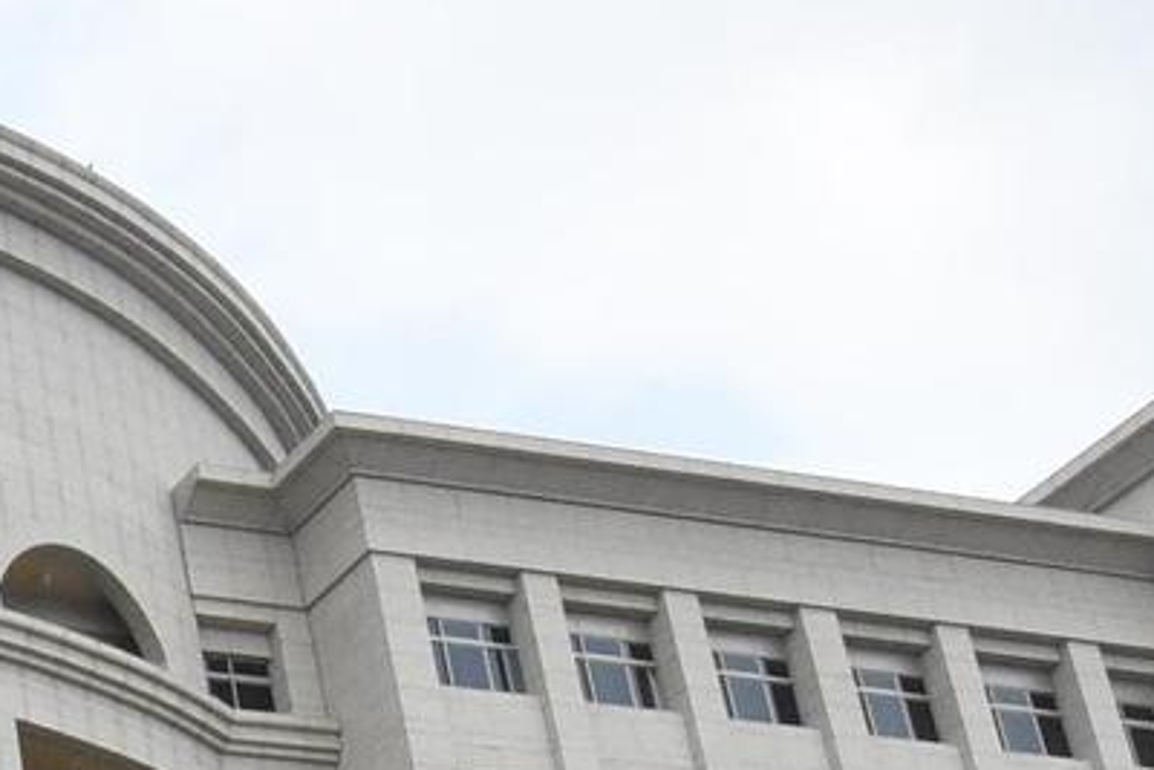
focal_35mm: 90
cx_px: -819
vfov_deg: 14.4
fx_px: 2886
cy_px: 1071
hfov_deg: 18.5
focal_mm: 12
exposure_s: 1/800
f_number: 14
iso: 2000
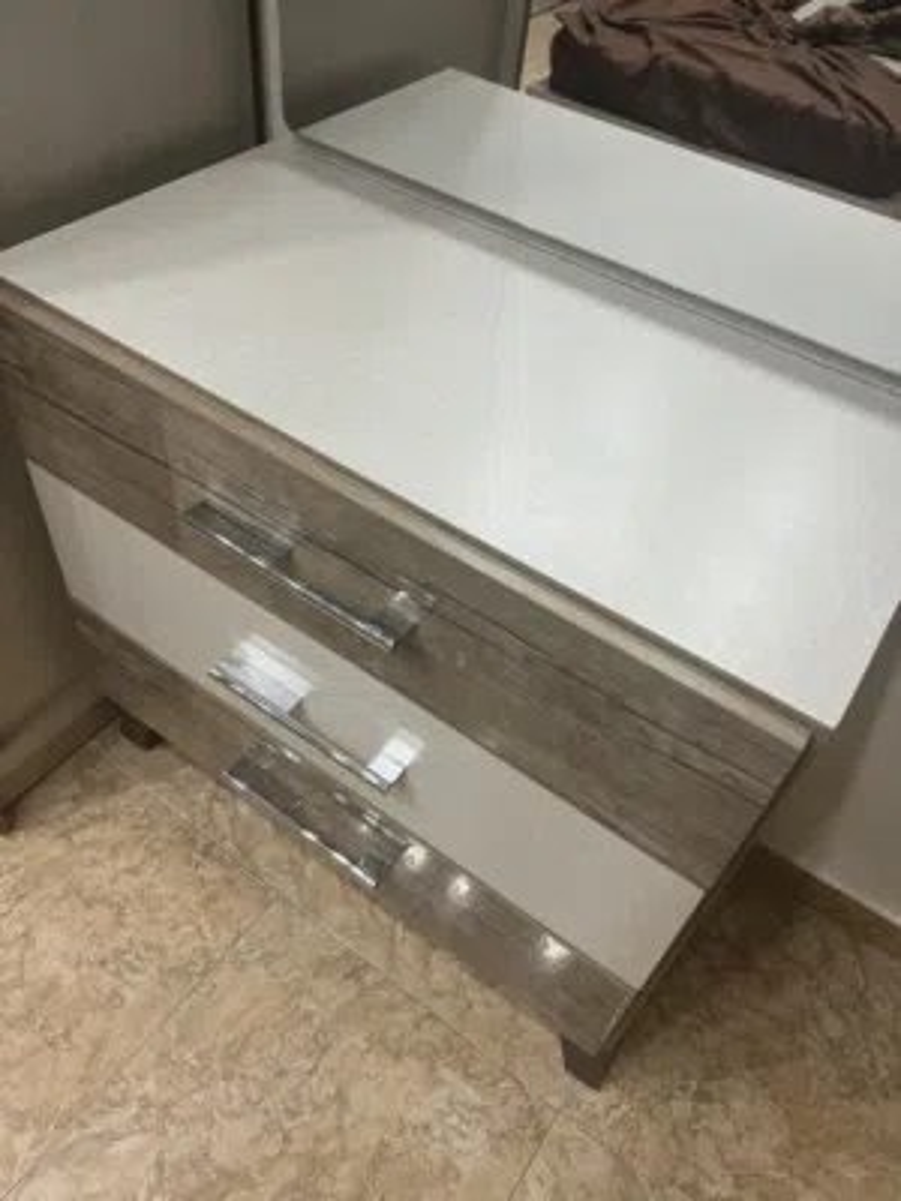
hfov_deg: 53.1
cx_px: 450
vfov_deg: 67.3
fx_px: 902
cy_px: 600
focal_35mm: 26
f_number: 1.5
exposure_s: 1/50
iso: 64
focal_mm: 5.7
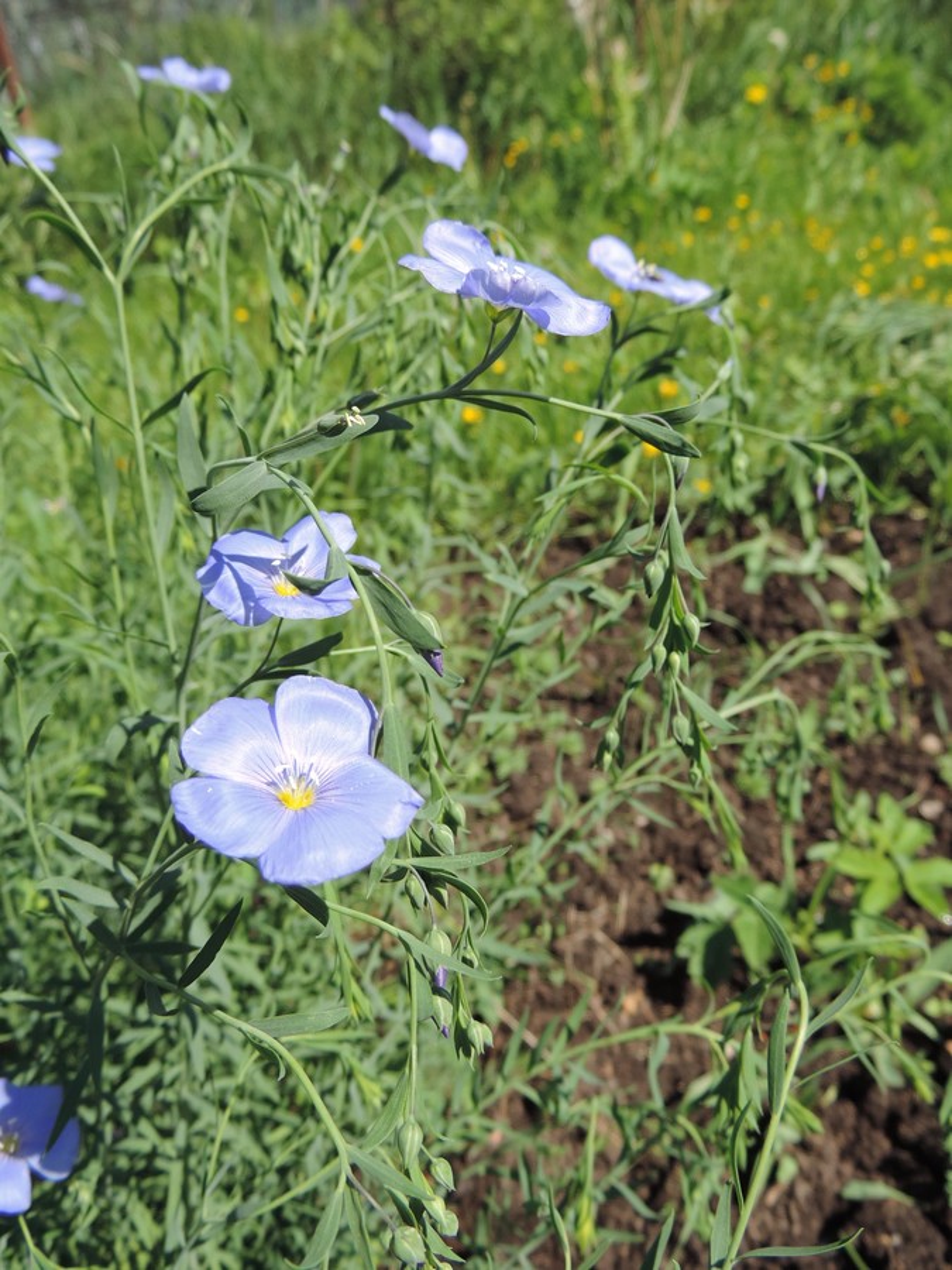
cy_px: 635
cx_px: 476
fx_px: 1100
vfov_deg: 60.0
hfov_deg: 46.8
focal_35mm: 30
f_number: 3.1
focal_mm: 5.3
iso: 80
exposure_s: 1/640
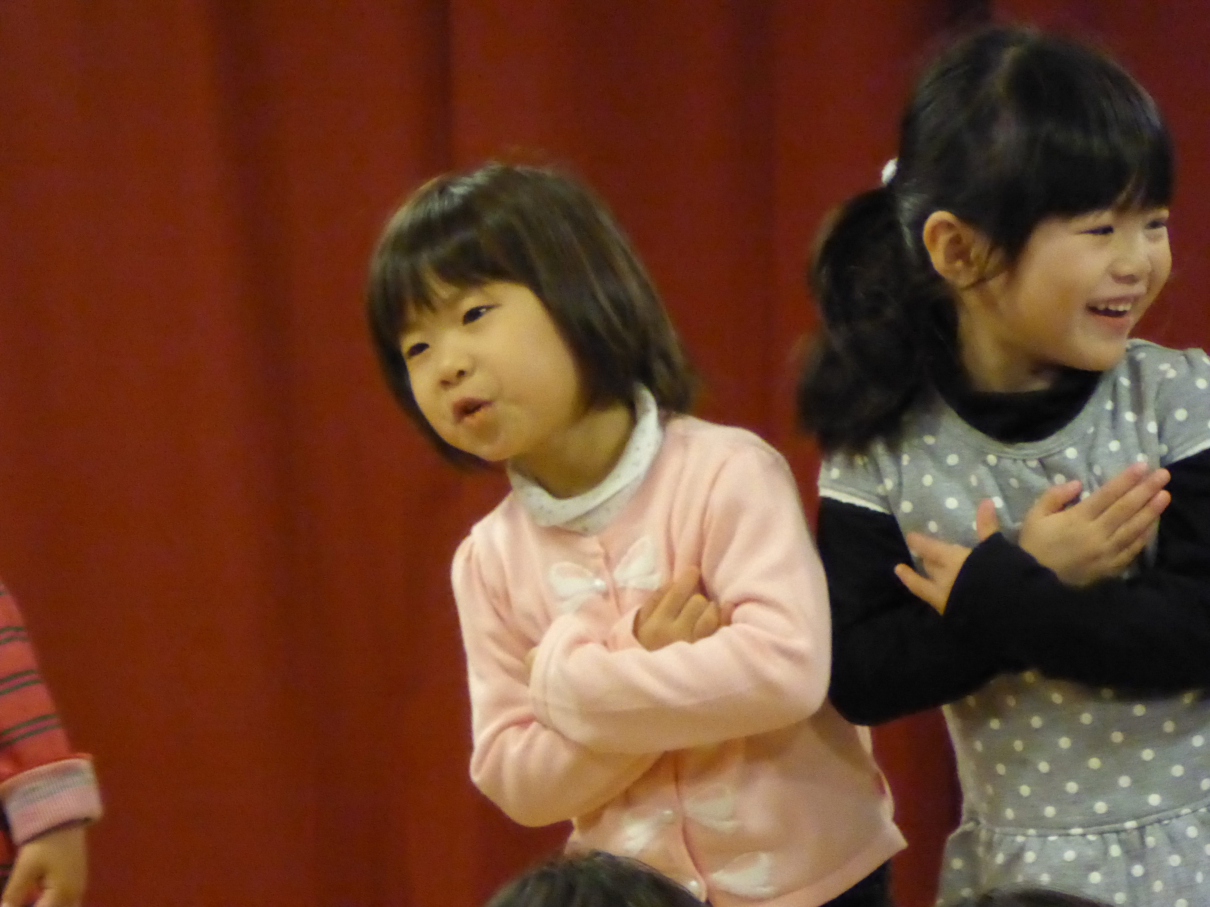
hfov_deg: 10.3
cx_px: 603
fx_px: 6711
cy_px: 453
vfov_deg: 7.7
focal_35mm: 192
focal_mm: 30.9
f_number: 5.6
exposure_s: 1/60
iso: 3200
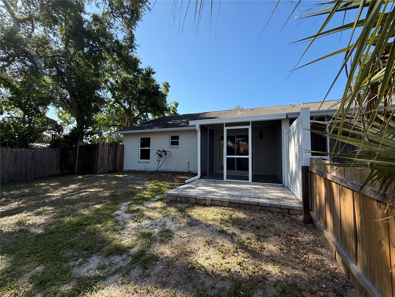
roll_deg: -1.1
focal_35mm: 14
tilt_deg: +3.1
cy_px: 148
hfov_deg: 102.1
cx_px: 198
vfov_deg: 85.7
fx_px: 160
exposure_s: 1/694
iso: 64
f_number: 2.2
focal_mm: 2.22
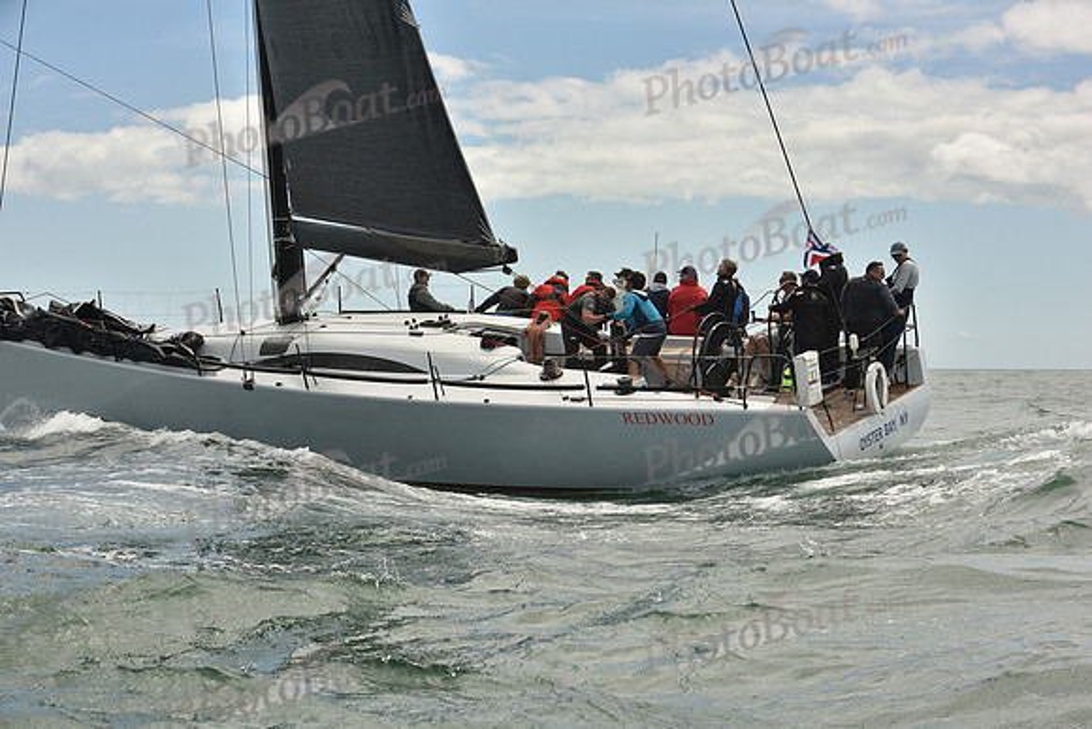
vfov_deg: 19.5
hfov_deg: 28.8
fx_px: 2124
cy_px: 364
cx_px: 546
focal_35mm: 70
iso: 320
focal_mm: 70
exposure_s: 1/800
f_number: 11
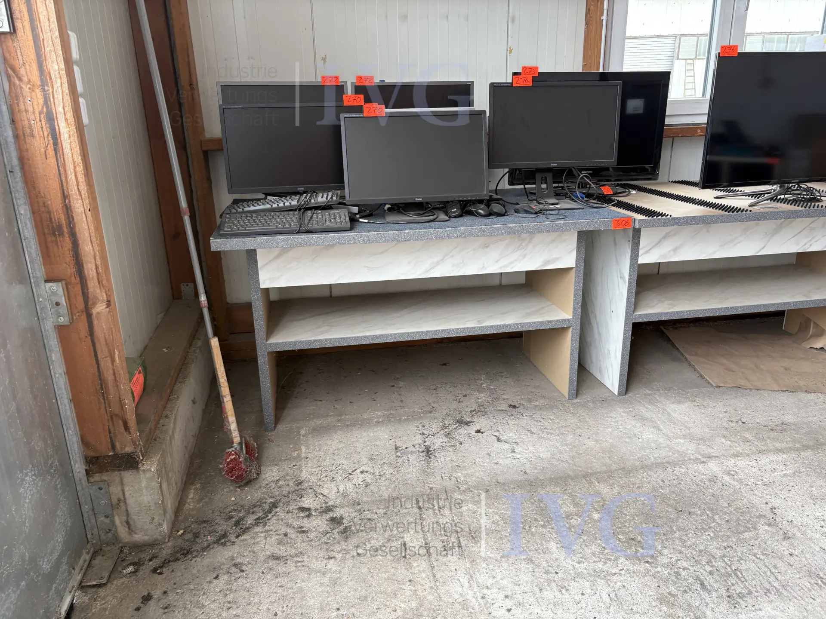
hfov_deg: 67.3
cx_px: 413
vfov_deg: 53.1
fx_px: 620
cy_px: 310
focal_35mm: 26
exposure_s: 1/121
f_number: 1.6
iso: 50
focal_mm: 5.96
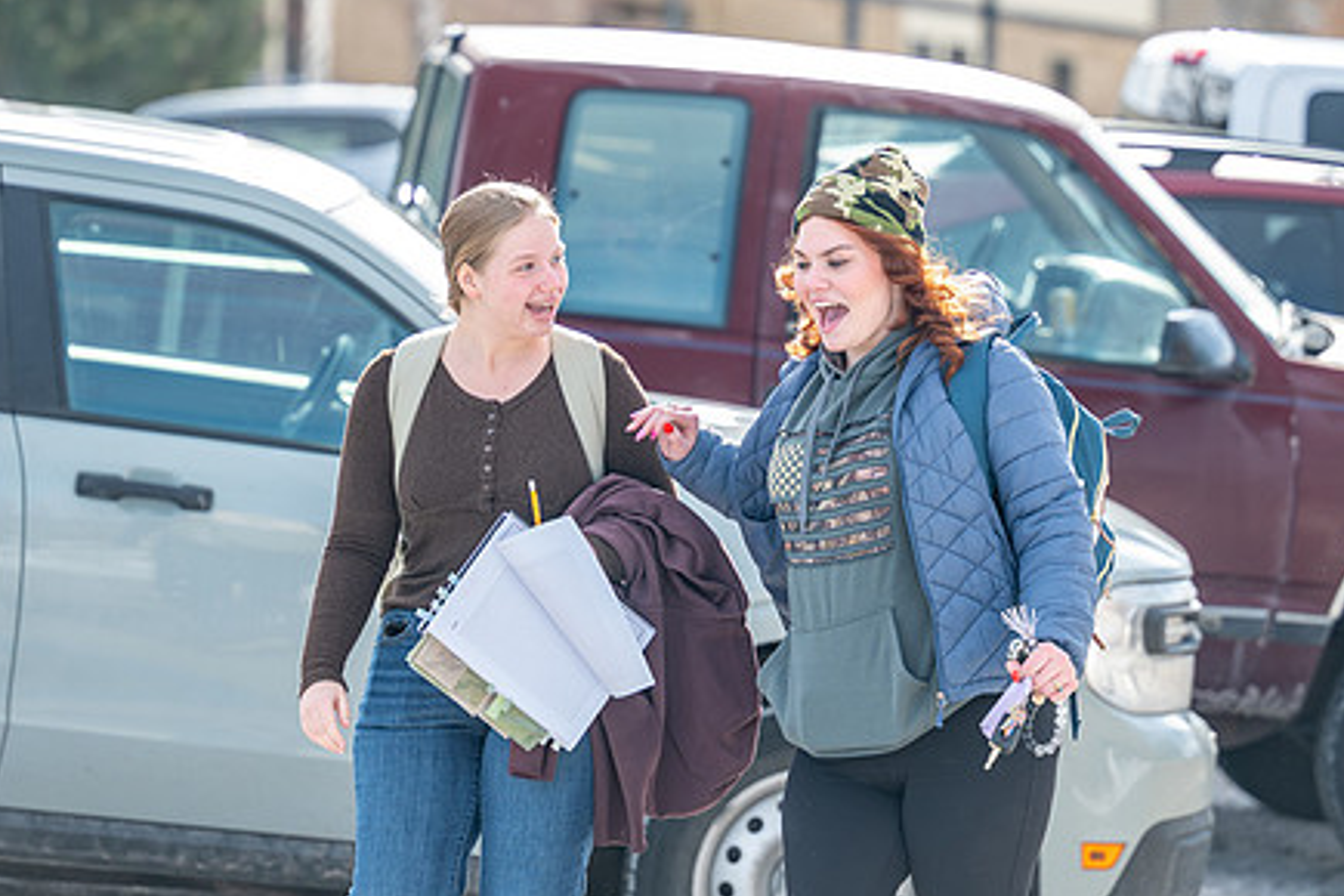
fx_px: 7317
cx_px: 641
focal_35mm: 196
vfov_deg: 7.0
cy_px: 331
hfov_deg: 10.5
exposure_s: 1/800
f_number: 2.8
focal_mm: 120
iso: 100
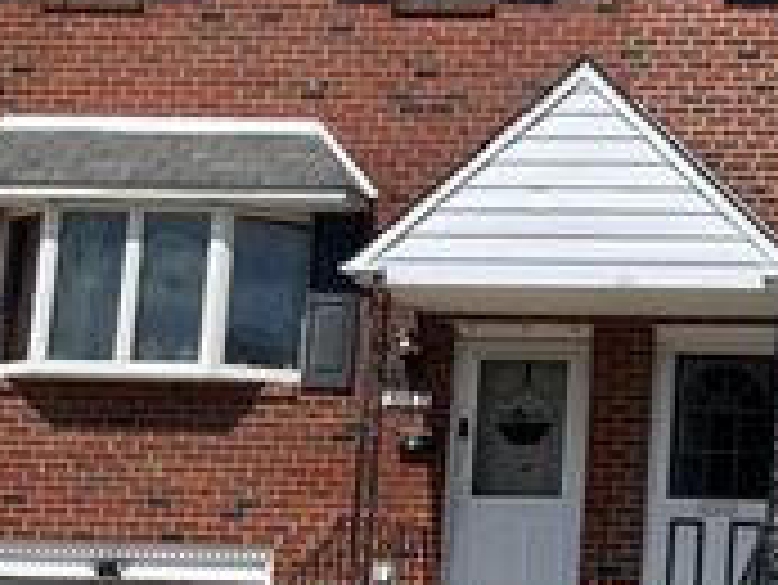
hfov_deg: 23.2
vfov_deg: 19.6
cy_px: 416
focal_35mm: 75
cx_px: 998
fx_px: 1687
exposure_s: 1/5848
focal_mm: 5.1
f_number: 1.6
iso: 50
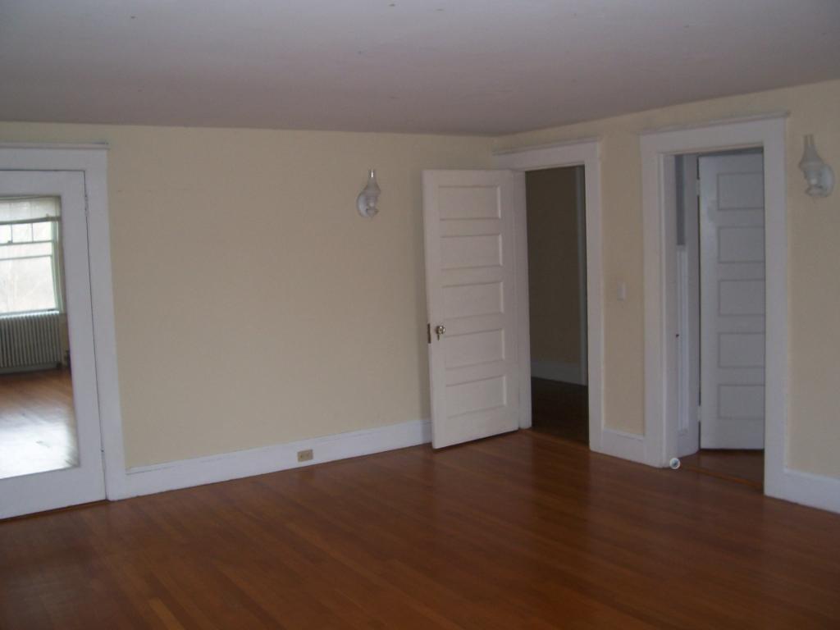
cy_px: 315
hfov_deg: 54.0
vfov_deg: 41.8
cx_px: 420
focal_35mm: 34
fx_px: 825
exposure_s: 1/60
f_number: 2.7
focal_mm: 5.6
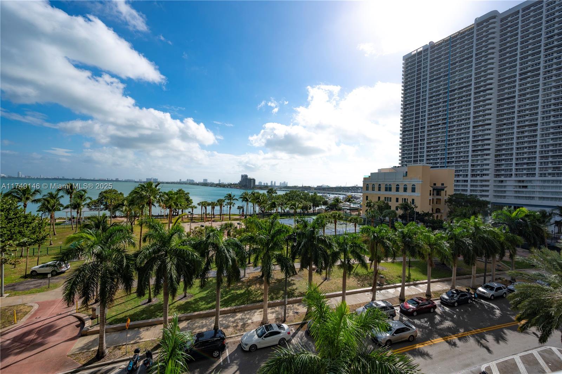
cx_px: 281
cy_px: 187
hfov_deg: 104.3
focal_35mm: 14
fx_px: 218
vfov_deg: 81.1
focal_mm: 14
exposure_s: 1/500
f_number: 8
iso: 100
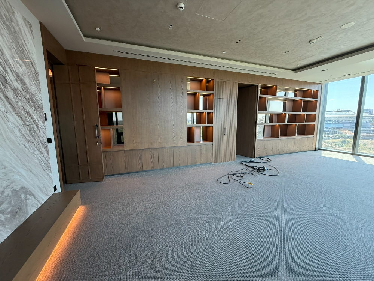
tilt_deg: -7.7
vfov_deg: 85.7
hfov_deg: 102.1
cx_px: 187
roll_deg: -0.4
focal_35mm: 14
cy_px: 140
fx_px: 151
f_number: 2.2
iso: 160
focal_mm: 2.22
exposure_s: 1/99
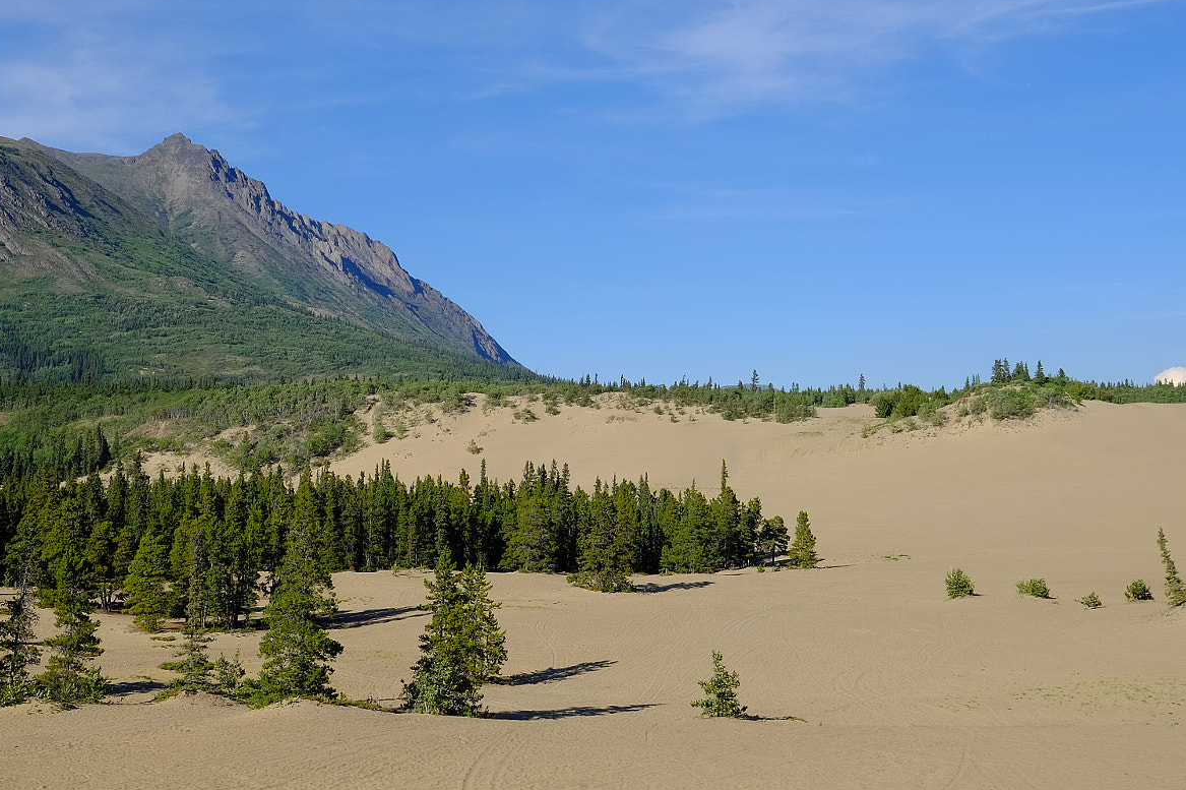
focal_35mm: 48
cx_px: 447
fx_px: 1581
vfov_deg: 28.0
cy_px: 365
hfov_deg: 40.9
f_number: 8
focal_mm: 23
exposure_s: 1/480
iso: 200
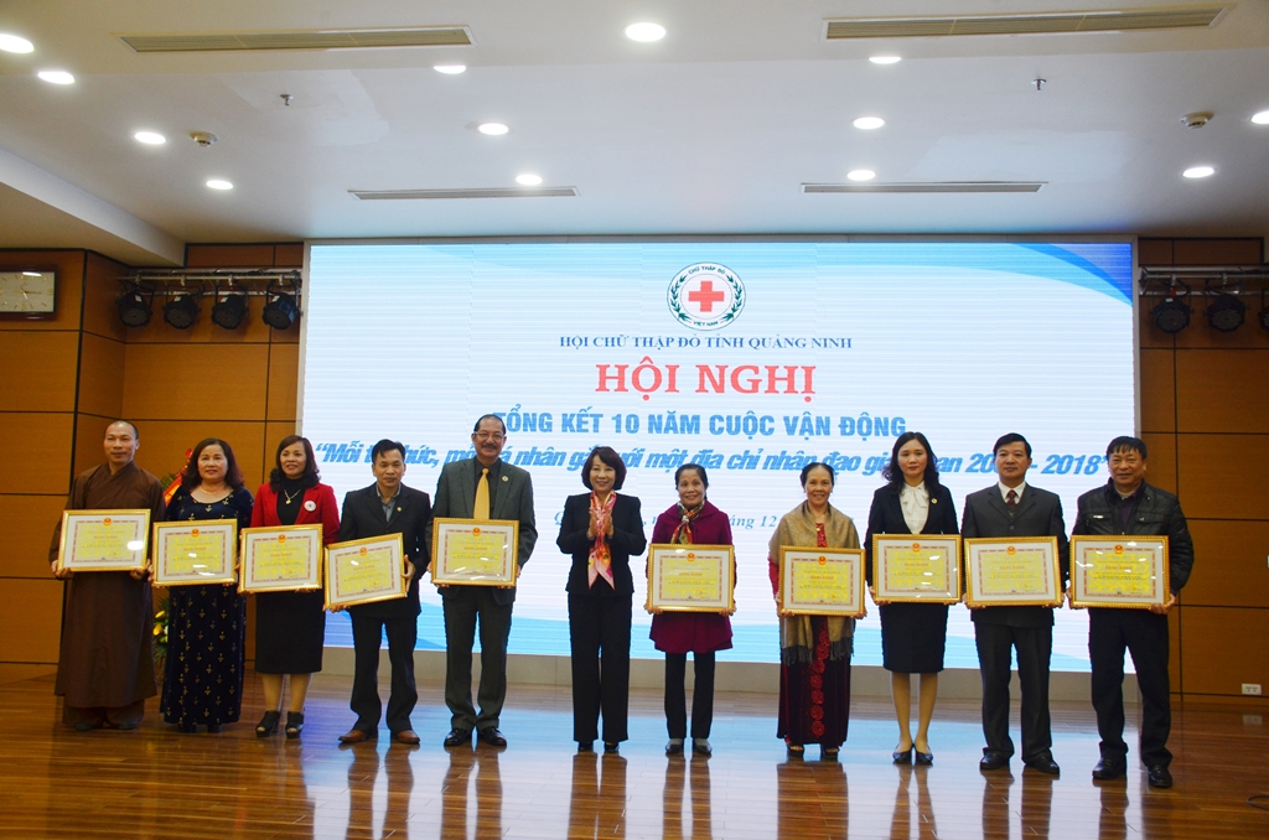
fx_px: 1161
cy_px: 420
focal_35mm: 33
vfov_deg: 39.8
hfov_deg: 57.3
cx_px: 634
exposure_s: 1/100
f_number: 5
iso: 400
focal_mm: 22
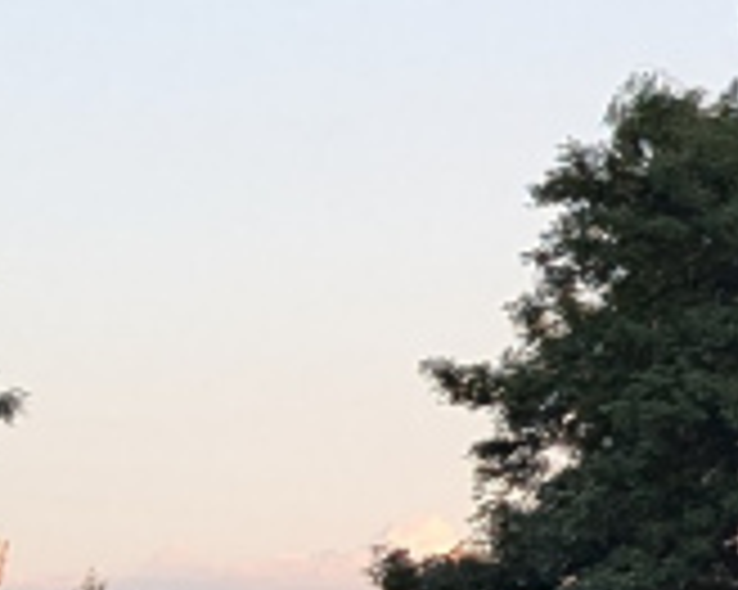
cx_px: 2718
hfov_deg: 7.8
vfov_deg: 7.7
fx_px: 4060
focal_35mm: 186
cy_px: -817
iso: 21
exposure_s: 1/129
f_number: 1.68
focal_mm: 6.9
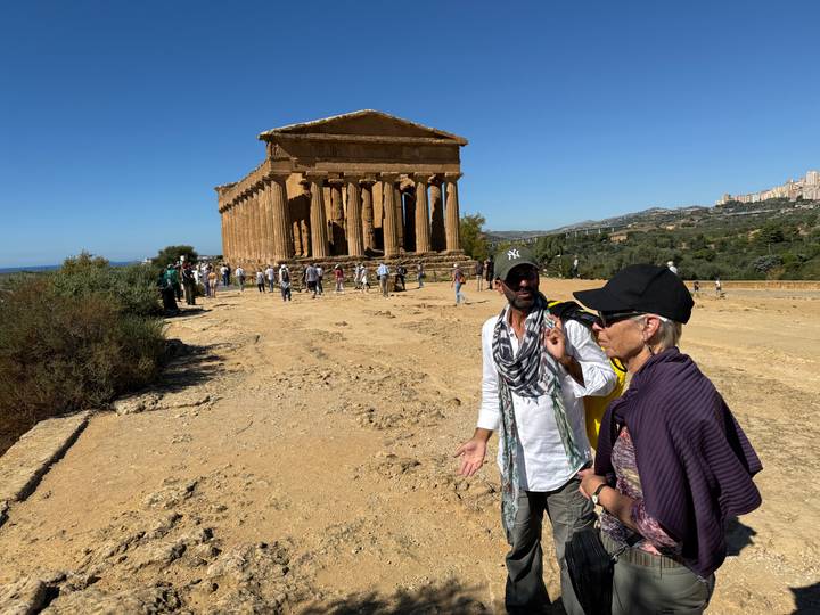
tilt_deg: -6.3
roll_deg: +3.0
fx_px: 569
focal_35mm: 24
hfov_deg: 71.6
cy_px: 308
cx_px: 410
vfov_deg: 56.8
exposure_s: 1/9091
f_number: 1.78
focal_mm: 6.76
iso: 80
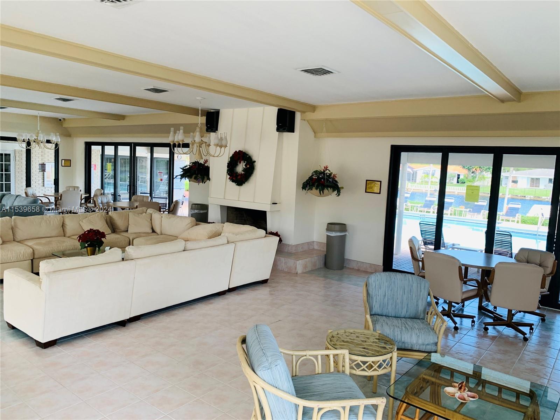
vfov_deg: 53.1
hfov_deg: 67.3
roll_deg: -2.3
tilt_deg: -5.2
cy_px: 210
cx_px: 280
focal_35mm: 26
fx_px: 421
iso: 100
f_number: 1.8
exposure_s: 1/121
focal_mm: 4.25
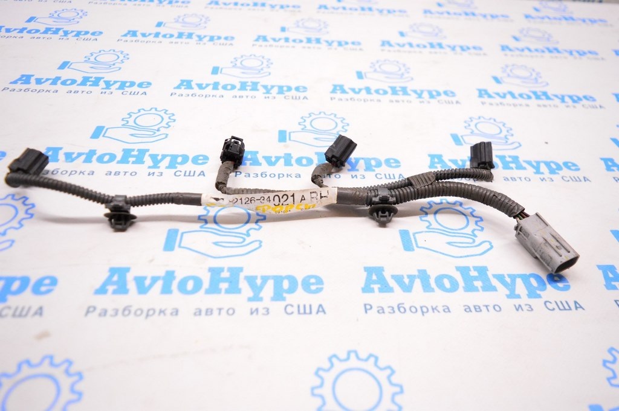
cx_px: 310
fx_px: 464
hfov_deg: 67.4
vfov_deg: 47.9
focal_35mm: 27
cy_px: 206
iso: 3200
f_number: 3.5
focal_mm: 18
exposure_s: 1/320
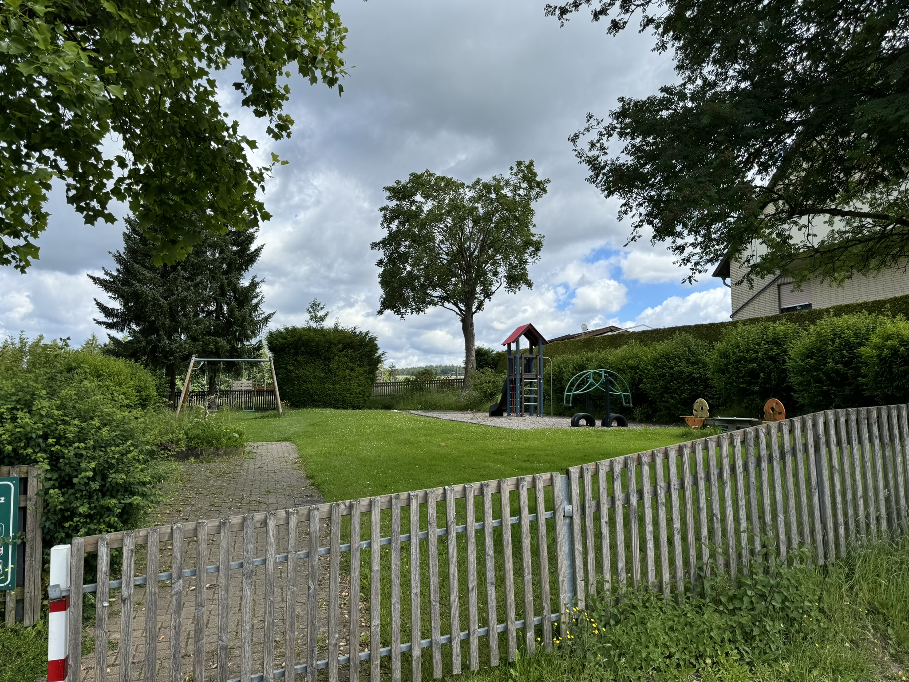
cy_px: 341
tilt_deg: +8.0
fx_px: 630
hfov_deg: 71.6
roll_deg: +0.8
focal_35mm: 24
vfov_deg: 56.8
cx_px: 454
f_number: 1.78
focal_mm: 6.76
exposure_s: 1/2833
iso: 80
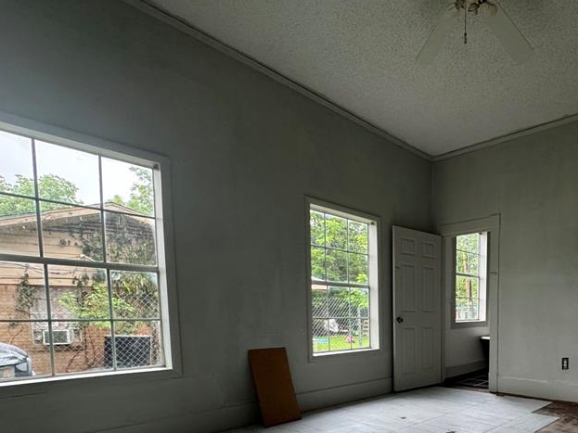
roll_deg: -0.5
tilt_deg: -5.8
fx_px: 384
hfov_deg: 67.3
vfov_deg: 55.0
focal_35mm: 23
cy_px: 343
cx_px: 459
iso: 320
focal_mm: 2.22
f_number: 2.2
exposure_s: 1/75
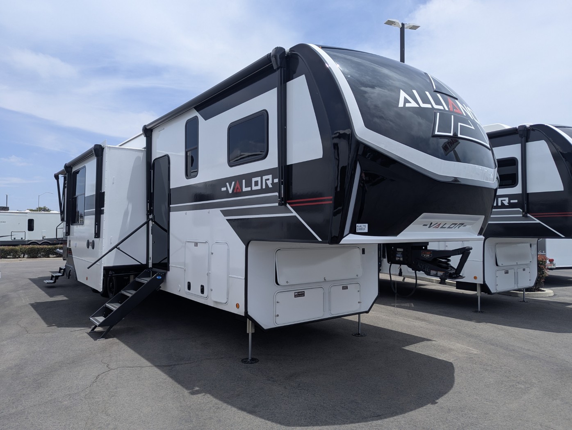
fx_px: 397
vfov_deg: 56.9
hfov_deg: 71.5
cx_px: 286
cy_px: 215
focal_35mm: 24
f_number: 1.85
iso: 47
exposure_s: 1/2513
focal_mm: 6.81
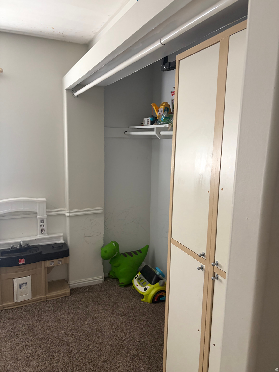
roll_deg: -1.5
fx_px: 279
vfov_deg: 67.3
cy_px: 186
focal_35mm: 26
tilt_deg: -8.3
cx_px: 140
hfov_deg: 53.1
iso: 250
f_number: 1.6
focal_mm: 5.96
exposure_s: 1/60
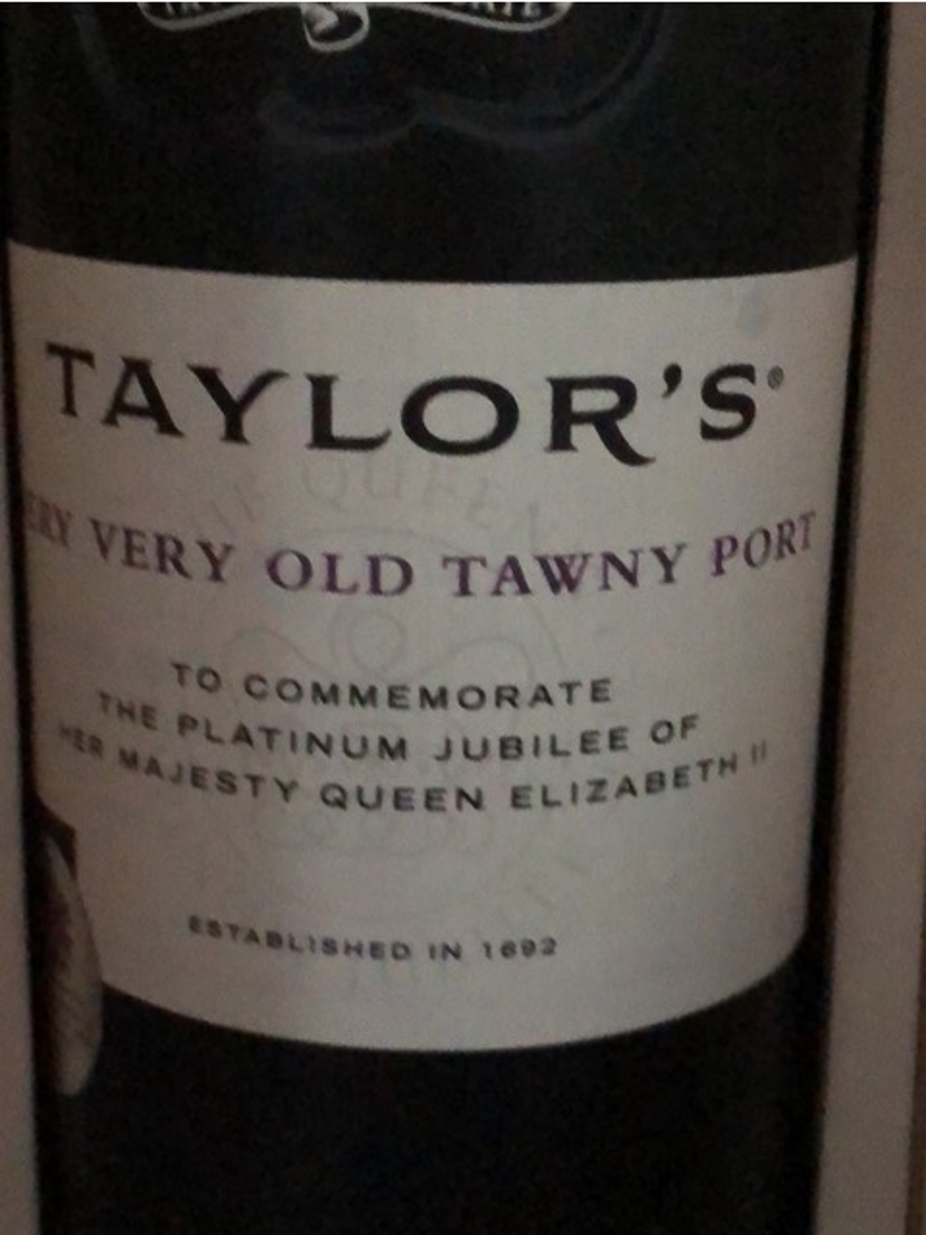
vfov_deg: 30.3
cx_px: 463
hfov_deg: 22.9
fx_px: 2283
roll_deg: -0.1
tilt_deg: -14.0
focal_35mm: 64
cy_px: 618
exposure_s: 1/40
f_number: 1.8
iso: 800
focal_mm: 4
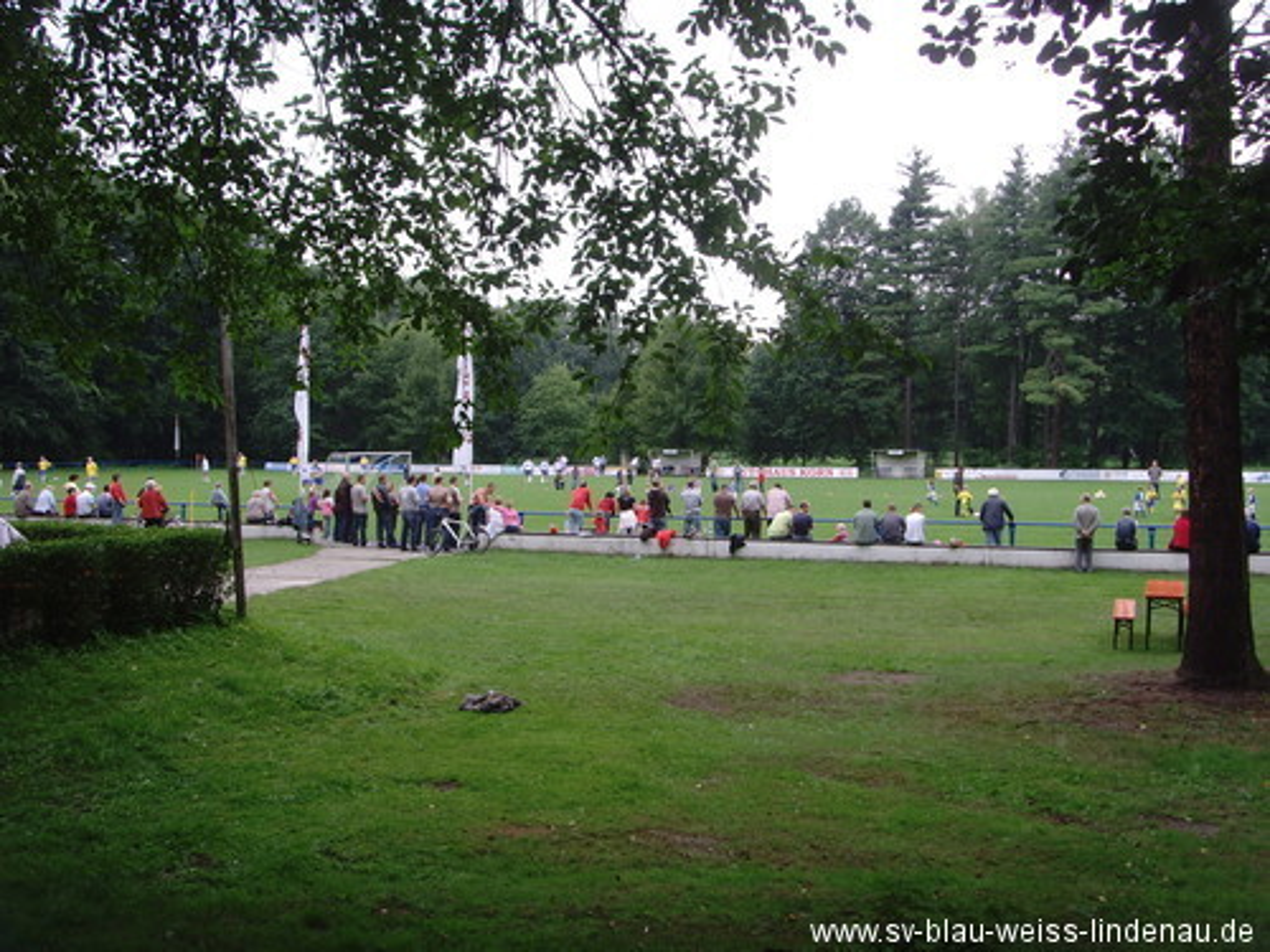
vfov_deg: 36.8
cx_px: 635
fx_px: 1431
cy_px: 476
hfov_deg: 47.9
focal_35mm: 39
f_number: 3.5
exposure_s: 1/90
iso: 80
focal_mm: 6.6
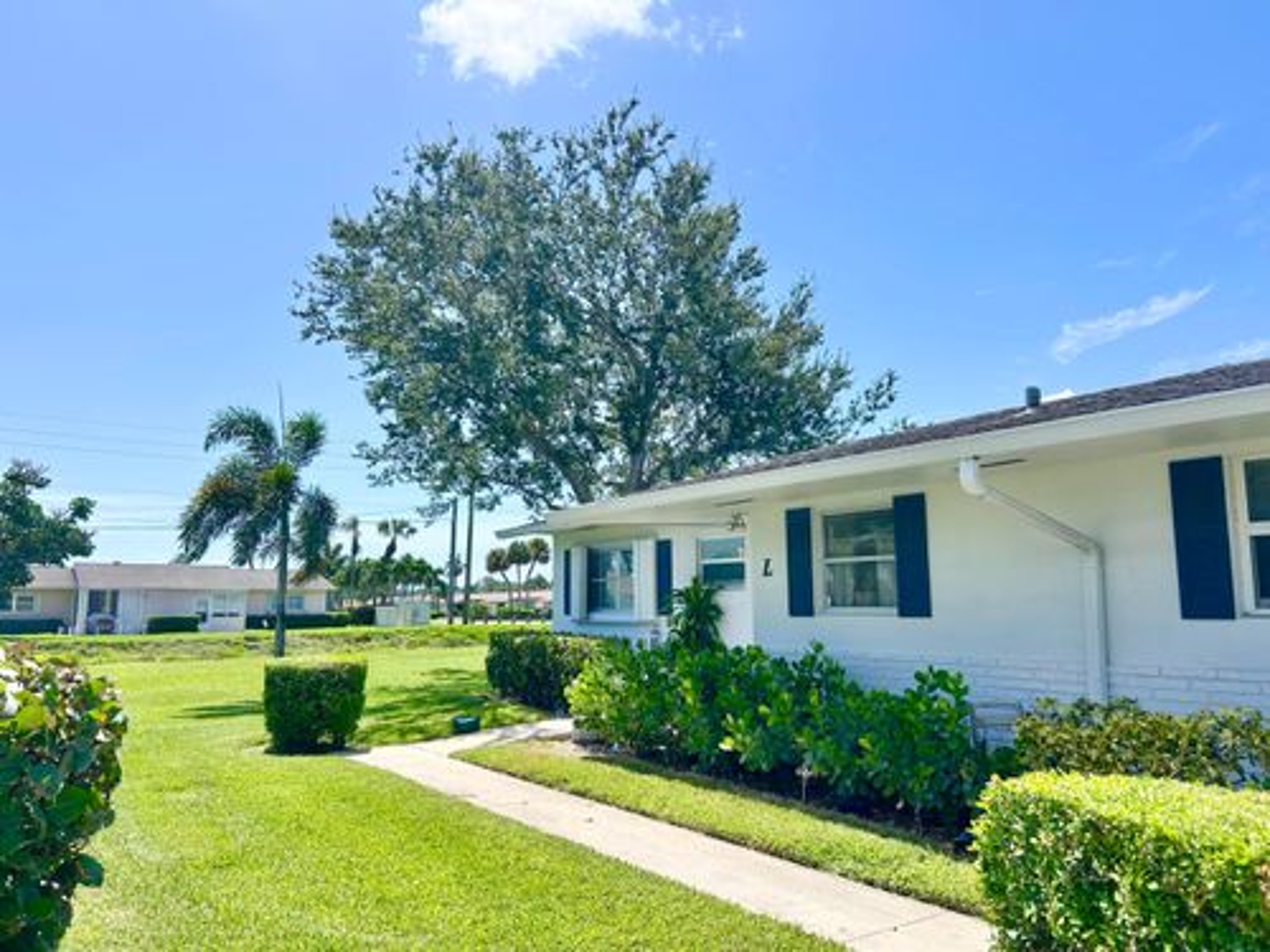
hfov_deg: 67.3
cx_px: 635
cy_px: 476
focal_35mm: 26
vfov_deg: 53.1
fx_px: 954
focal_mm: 5.7
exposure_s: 1/3704
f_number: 1.5
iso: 50
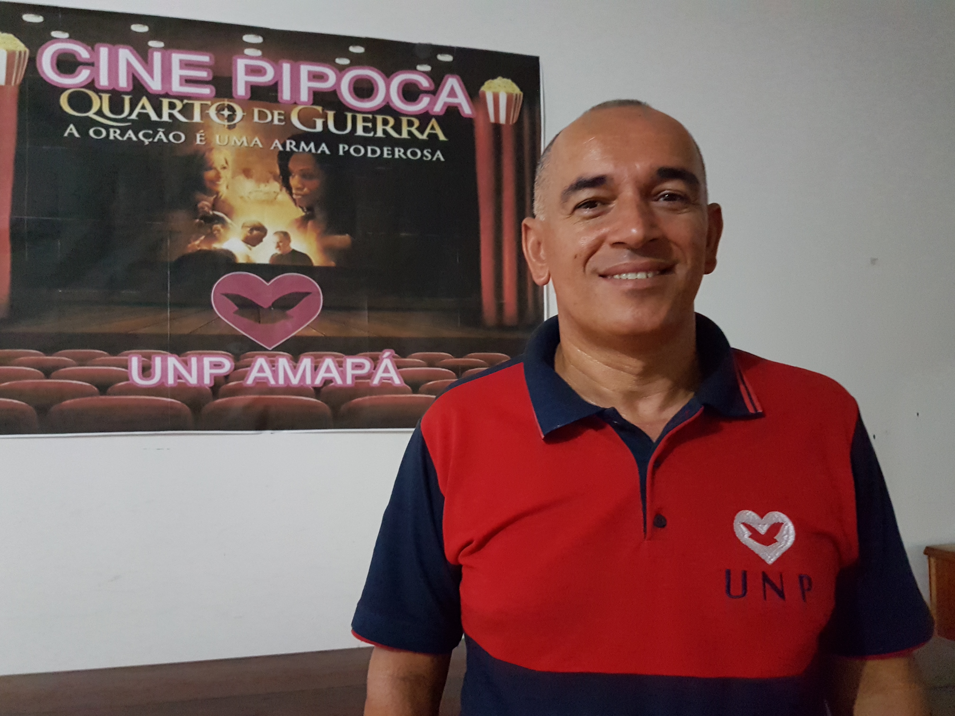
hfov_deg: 67.3
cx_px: 478
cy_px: 358
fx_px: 717
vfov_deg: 53.1
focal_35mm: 26
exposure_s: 1/10
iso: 500
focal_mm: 4.2
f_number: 1.7
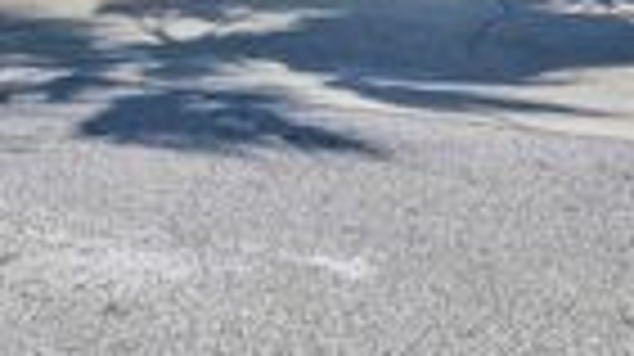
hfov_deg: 32.9
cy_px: -228
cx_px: 189
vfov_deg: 16.7
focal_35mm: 63
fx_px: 1058
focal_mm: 17
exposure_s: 1/800
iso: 400
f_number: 11
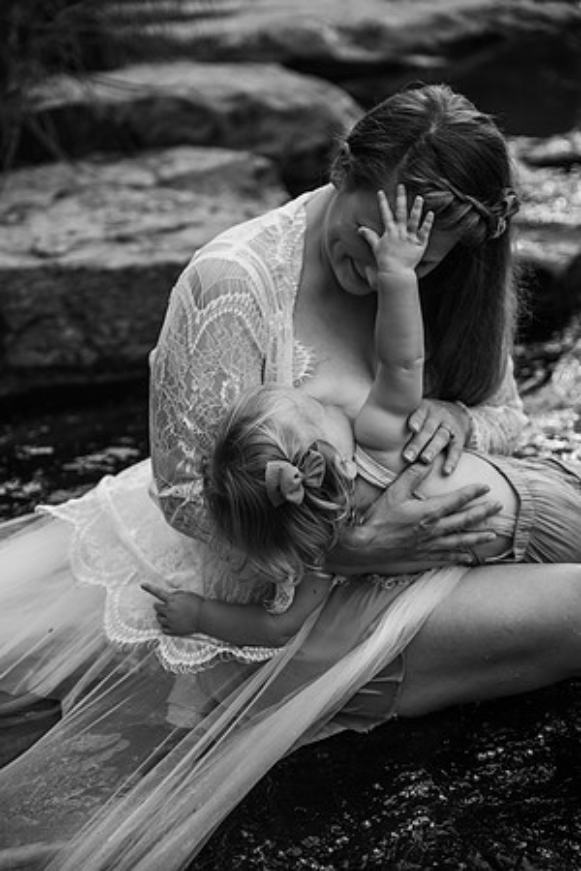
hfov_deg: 19.5
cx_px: 290
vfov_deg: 28.8
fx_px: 1694
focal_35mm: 70
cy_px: 436
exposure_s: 1/1000
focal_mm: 70
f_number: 2.8
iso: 500
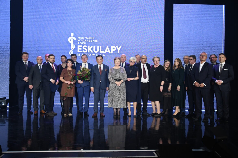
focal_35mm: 36
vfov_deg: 36.9
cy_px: 79
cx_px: 119
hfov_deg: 53.1
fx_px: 238
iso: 3200
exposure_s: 1/200
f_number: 4
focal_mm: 24
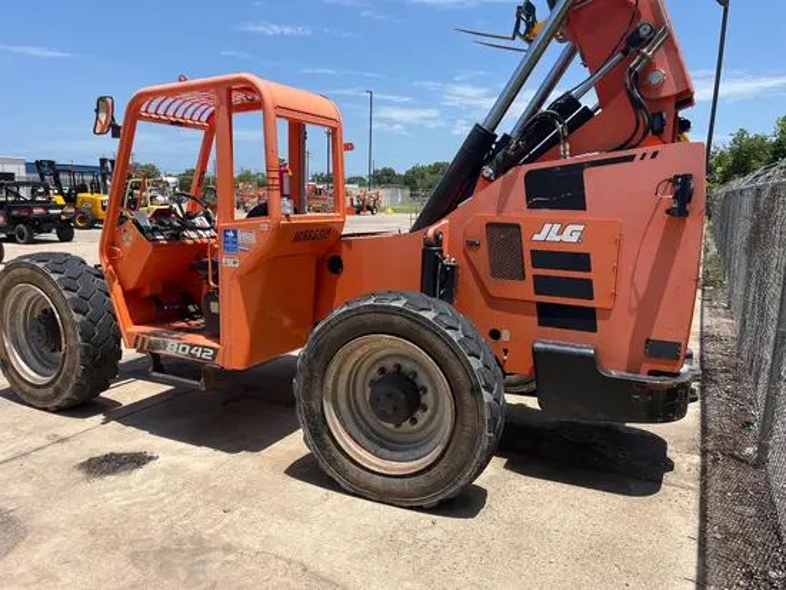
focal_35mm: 26
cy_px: 295
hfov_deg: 67.3
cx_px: 393
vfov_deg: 53.1
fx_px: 591
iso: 50
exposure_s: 1/3135
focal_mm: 5.1
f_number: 1.6
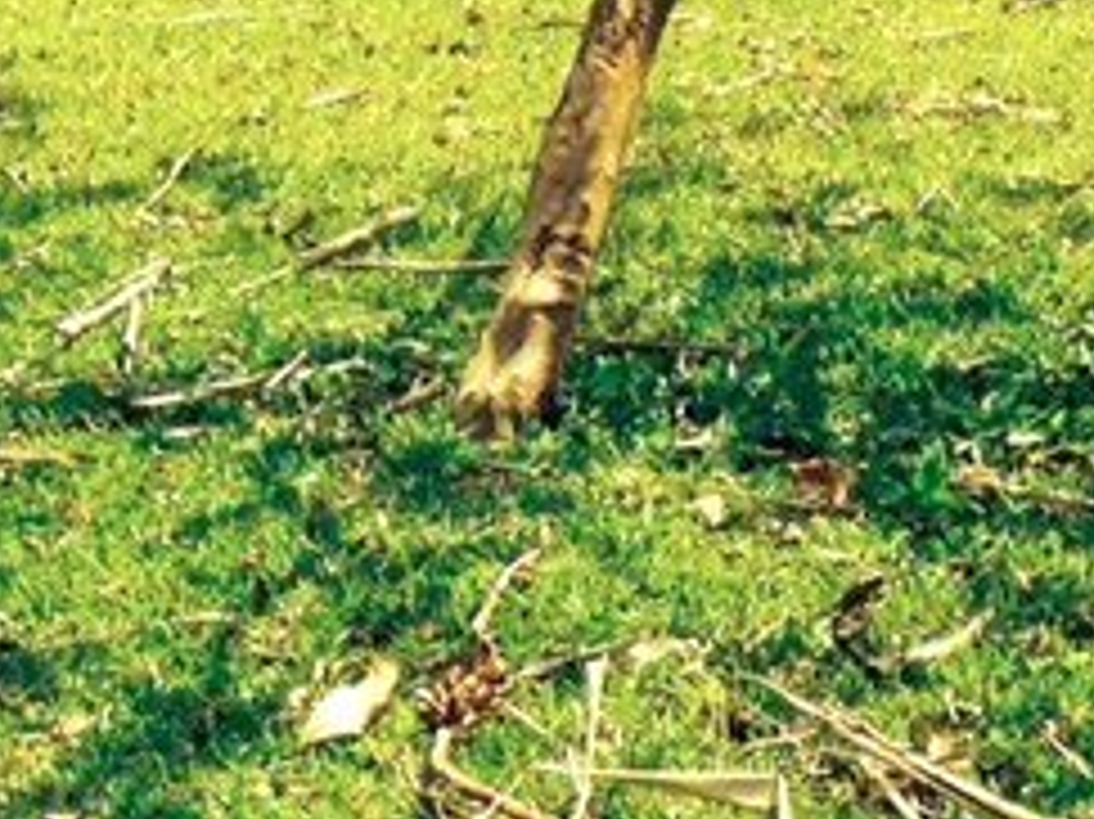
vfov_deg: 10.6
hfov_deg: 14.1
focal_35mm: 139
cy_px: 256
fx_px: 4391
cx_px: 239
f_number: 2.4
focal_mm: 4.12
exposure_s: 1/874
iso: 50
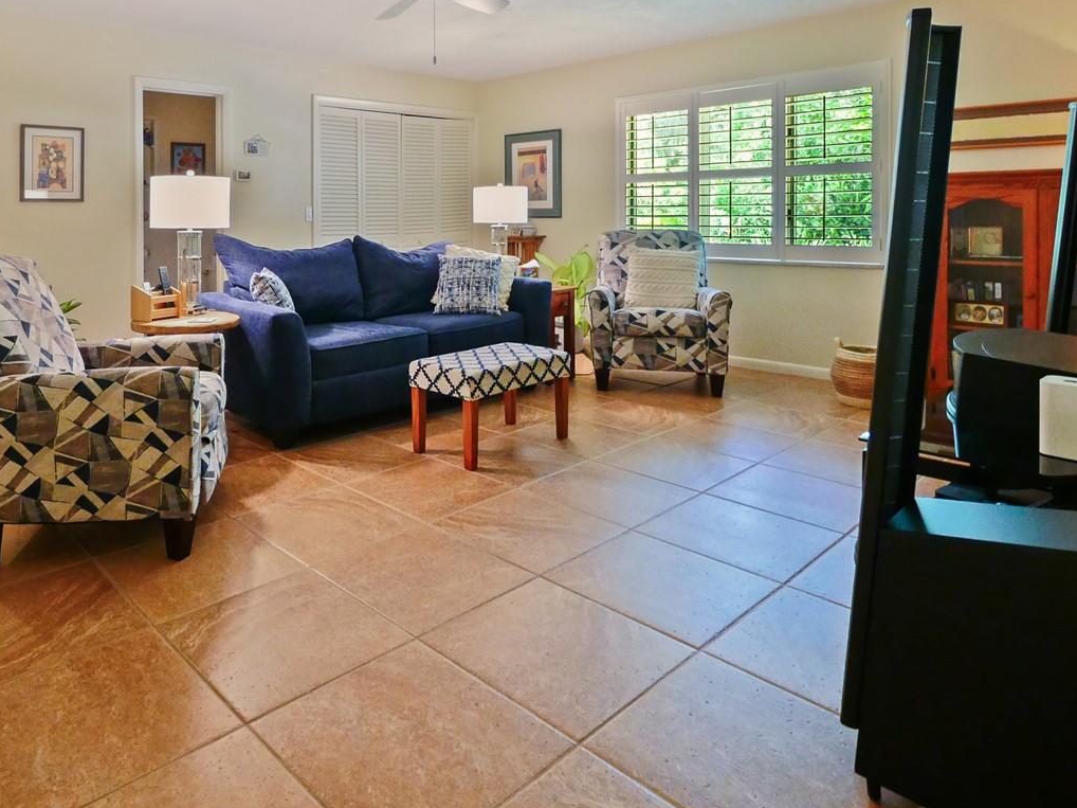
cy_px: 191
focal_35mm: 22
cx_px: 369
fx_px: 684
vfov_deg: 57.6
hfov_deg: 74.3
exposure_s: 1/40
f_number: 4
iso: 3200
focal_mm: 7
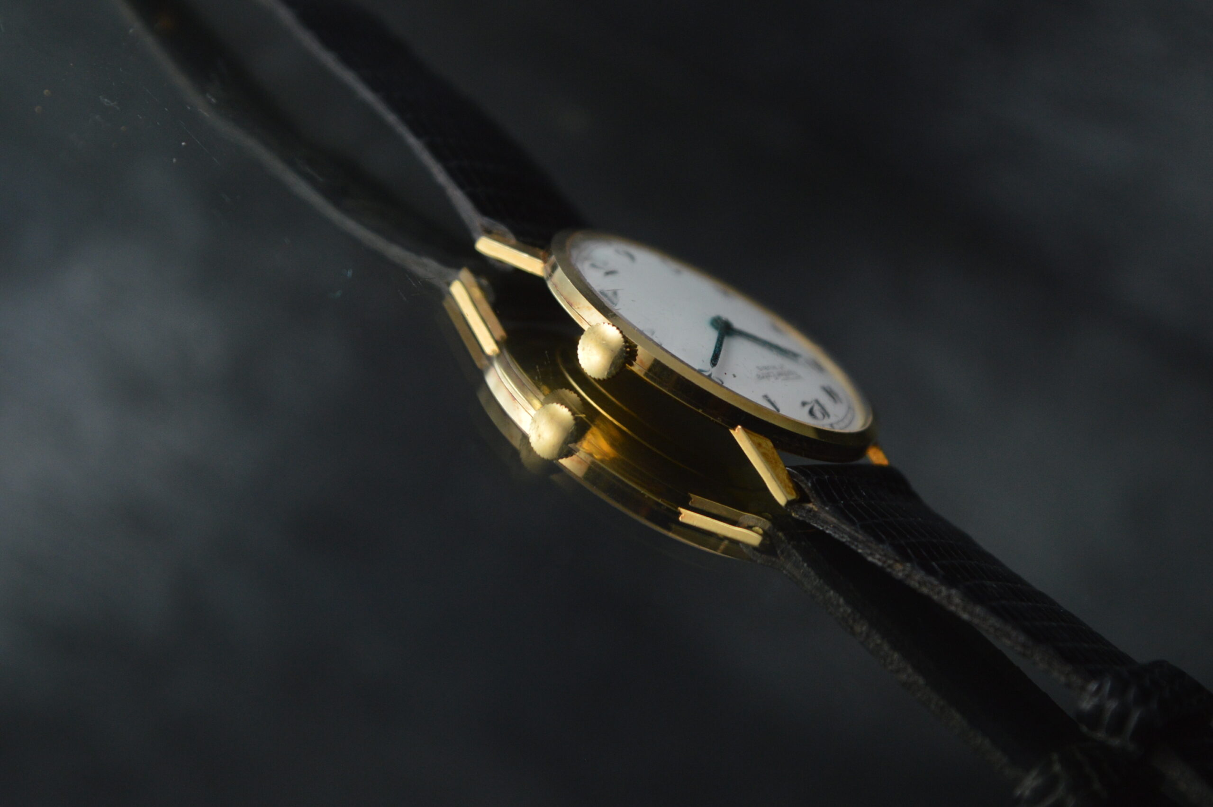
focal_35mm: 78
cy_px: 404
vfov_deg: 17.5
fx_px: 2626
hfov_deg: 26.0
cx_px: 606
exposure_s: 1/125
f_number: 5.6
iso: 800
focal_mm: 52
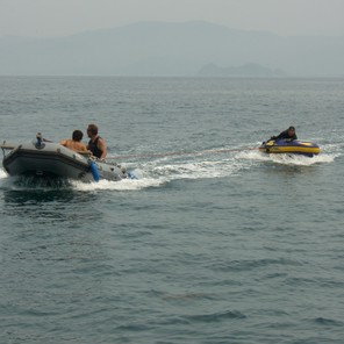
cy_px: 173
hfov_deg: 12.8
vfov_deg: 12.8
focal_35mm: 136
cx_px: 175
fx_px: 1529
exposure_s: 1/160
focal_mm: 23.7
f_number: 10.8
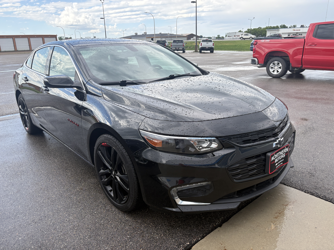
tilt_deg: -16.5
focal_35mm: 26
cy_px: 125
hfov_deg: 67.3
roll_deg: +0.2
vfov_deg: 53.1
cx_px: 167
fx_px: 251
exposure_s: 1/945
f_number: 1.6
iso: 50
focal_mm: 5.96
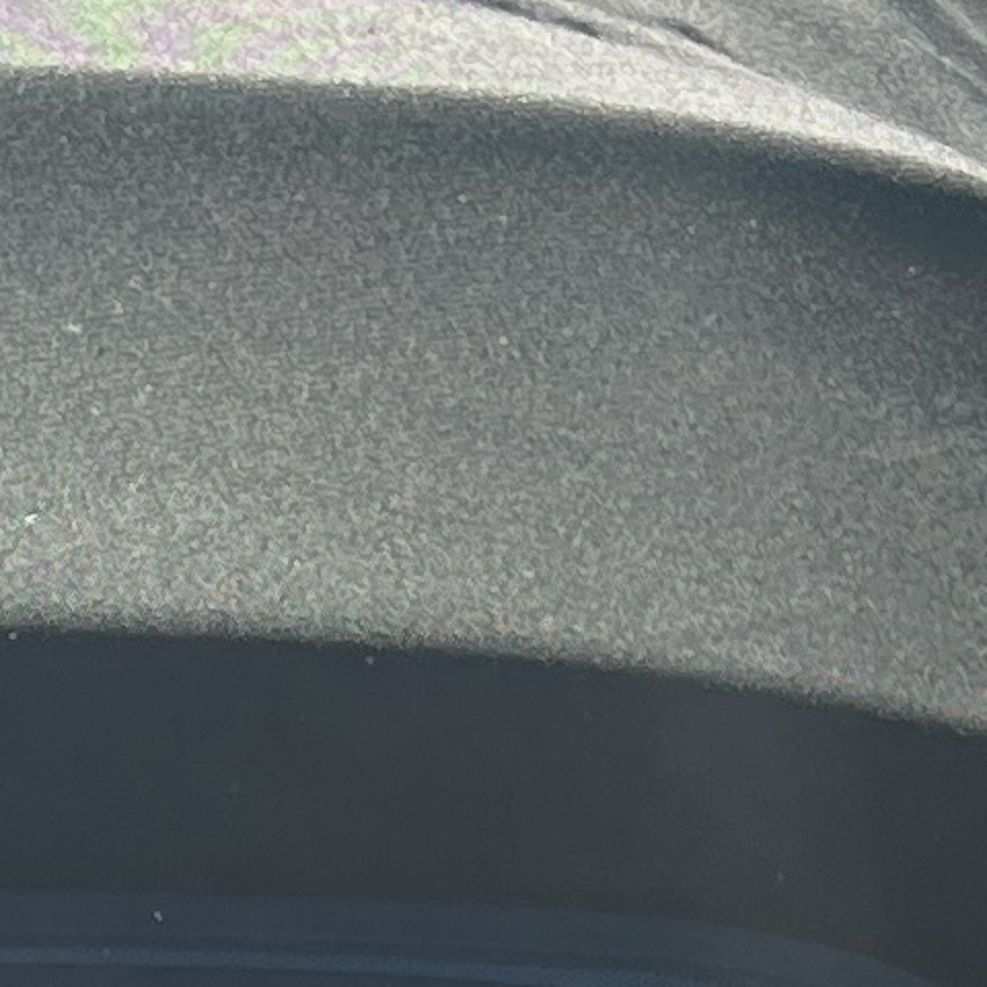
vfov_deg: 8.6
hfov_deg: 8.6
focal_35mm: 193
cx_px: -962
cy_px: 1997
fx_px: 6226
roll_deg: +1.0
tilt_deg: -28.3
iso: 50
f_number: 1.5
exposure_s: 1/2404
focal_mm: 5.7
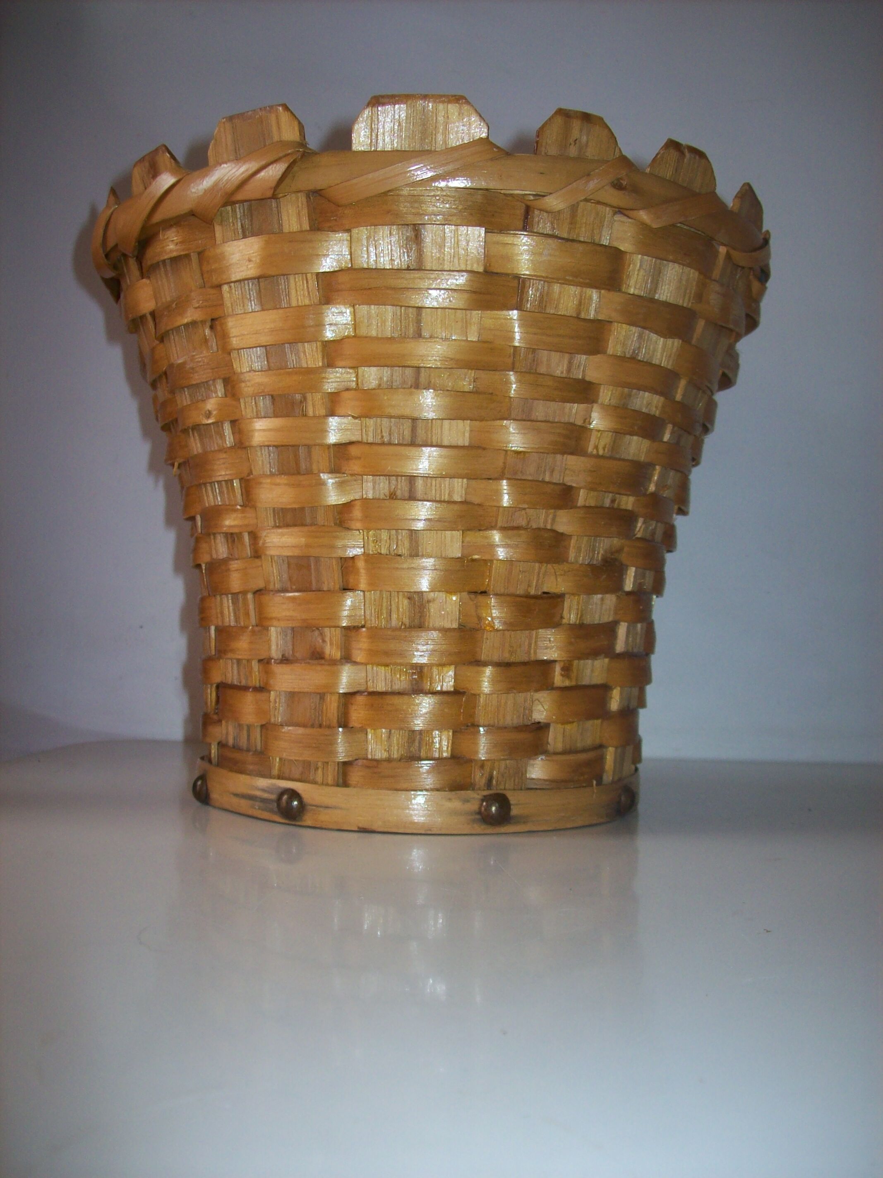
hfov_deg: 39.6
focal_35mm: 36
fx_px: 1225
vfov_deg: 51.4
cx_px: 442
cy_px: 589
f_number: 2.7
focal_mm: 6
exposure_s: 1/64
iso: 80
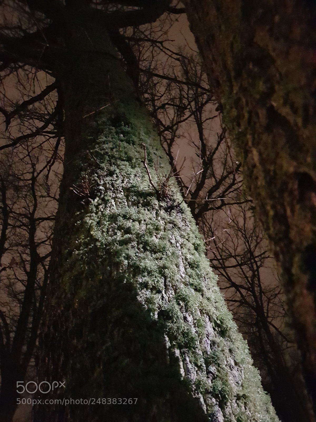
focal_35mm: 26
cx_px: 158
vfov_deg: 67.3
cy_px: 211
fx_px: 316
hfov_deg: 53.1
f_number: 1.7
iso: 1250
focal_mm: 4.2
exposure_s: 1/5
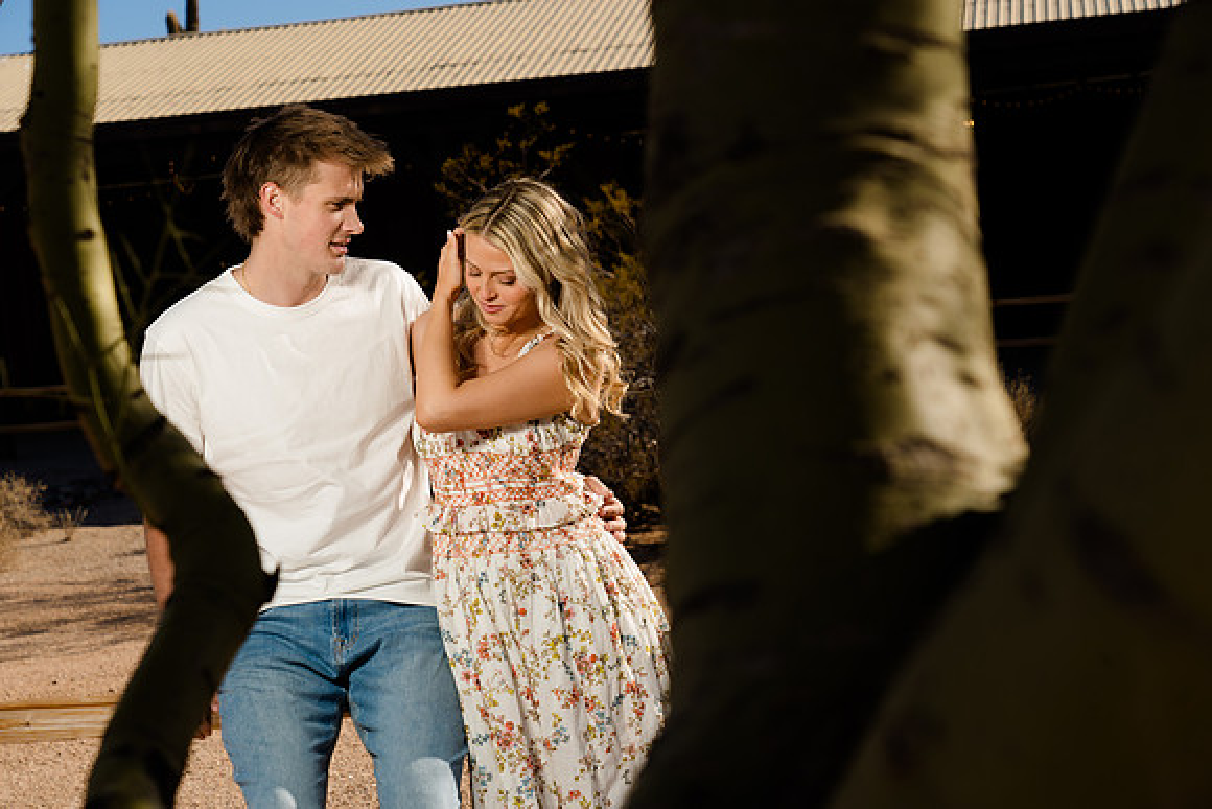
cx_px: 606
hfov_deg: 28.1
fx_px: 2424
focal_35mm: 72
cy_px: 404
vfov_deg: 18.9
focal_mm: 72
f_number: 8
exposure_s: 1/200
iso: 50
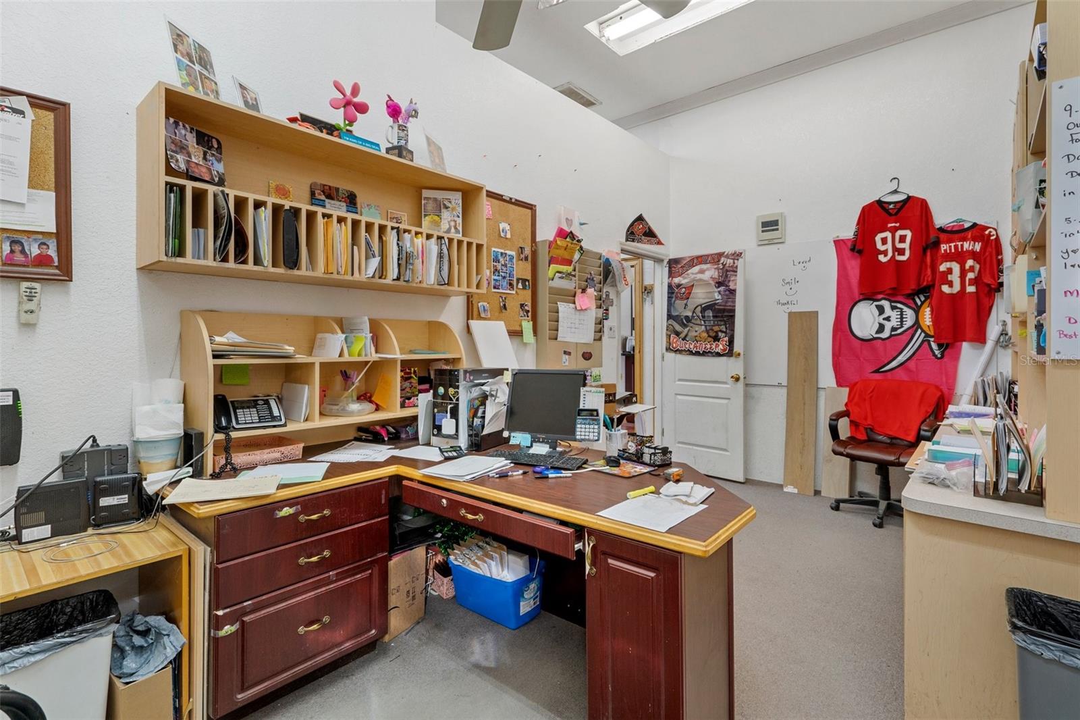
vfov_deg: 73.7
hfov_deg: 96.7
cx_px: 540
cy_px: 360
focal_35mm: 16
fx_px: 480
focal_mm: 16
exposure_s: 1/2.5
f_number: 8
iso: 640
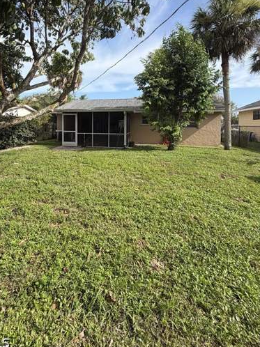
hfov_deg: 70.8
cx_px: 105
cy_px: 130
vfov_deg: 86.1
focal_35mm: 18
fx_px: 180
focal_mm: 2.22
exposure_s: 1/770
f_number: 2.2
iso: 40
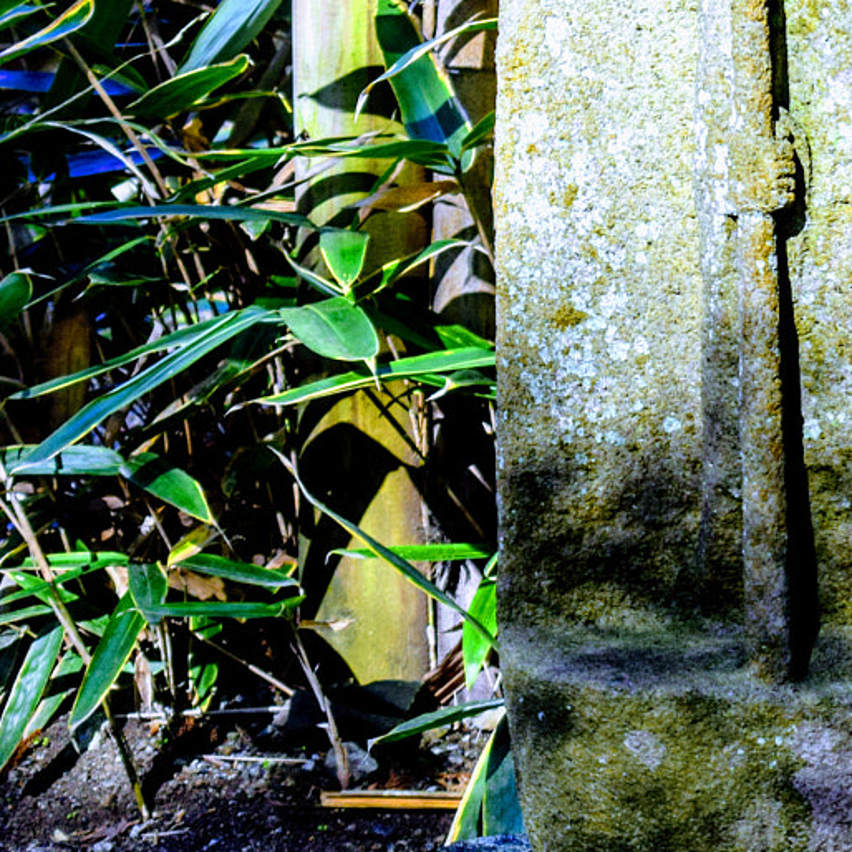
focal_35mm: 218
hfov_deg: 8.0
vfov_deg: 8.0
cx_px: 809
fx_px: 6079
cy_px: 383
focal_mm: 55
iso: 400
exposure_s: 1/160
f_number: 6.3
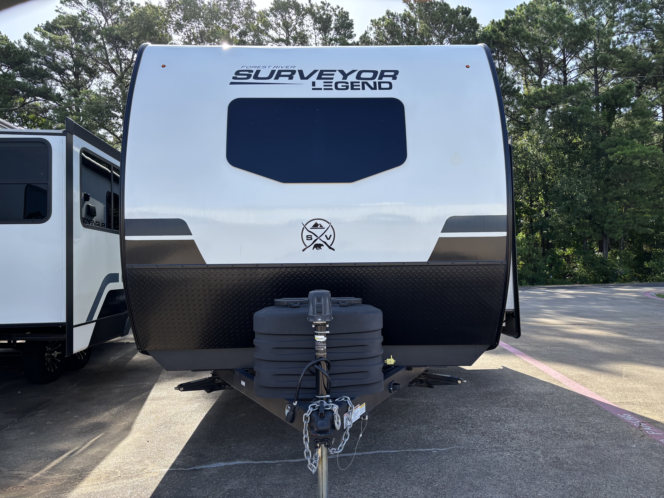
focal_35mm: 26
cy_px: 249
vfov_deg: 53.1
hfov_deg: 67.3
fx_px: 499
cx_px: 332
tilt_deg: +0.9
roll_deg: +0.3
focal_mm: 5.96
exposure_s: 1/1205
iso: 50
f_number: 1.6
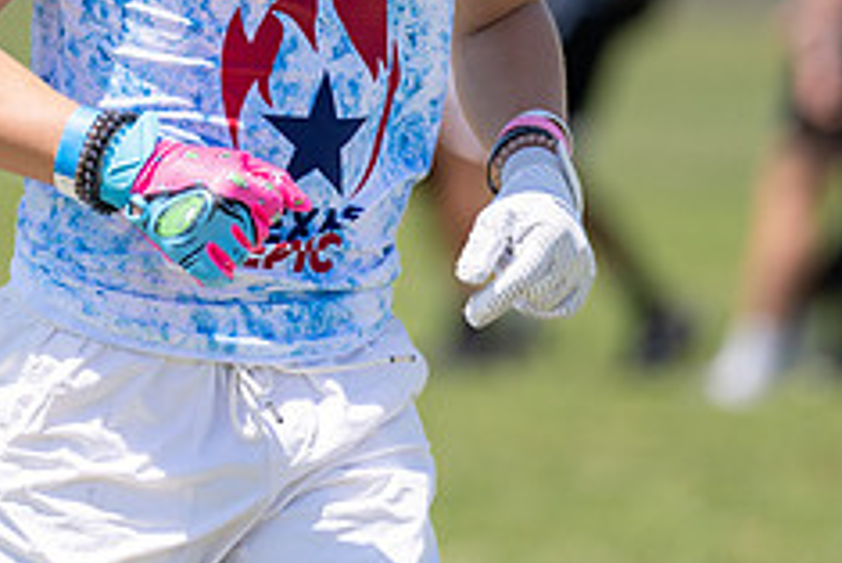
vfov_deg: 2.2
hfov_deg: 3.3
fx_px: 14603
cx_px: 282
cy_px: -90
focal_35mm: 624
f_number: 2.8
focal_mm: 200
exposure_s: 1/2000
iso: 100
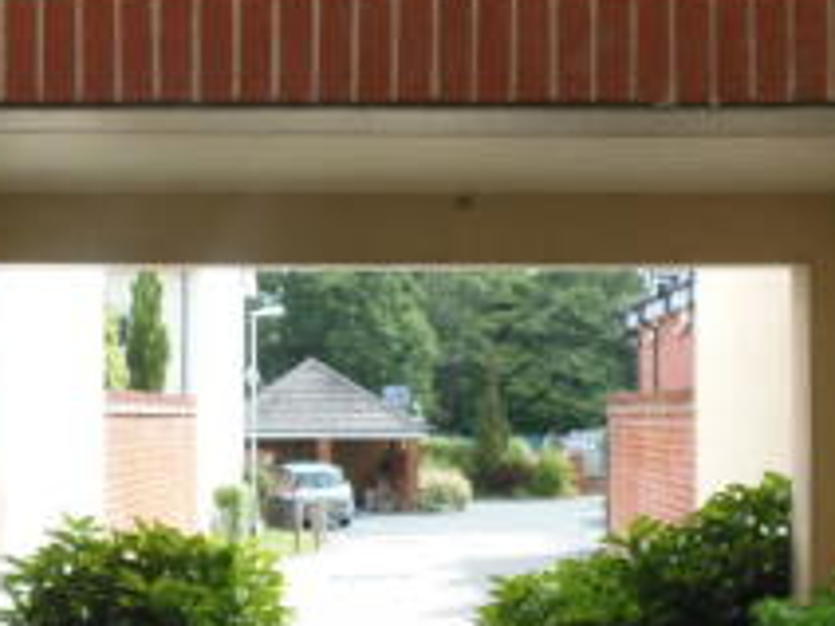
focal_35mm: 66
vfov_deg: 22.2
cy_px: 396
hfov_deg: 29.4
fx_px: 1592
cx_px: 400
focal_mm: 4.3
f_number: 2.9
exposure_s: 1/160
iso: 64
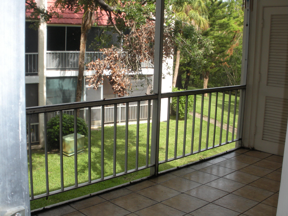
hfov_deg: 42.9
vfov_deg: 32.9
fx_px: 366
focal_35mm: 44
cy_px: 108
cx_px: 144
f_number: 4
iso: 88
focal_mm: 7.7
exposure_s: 1/222
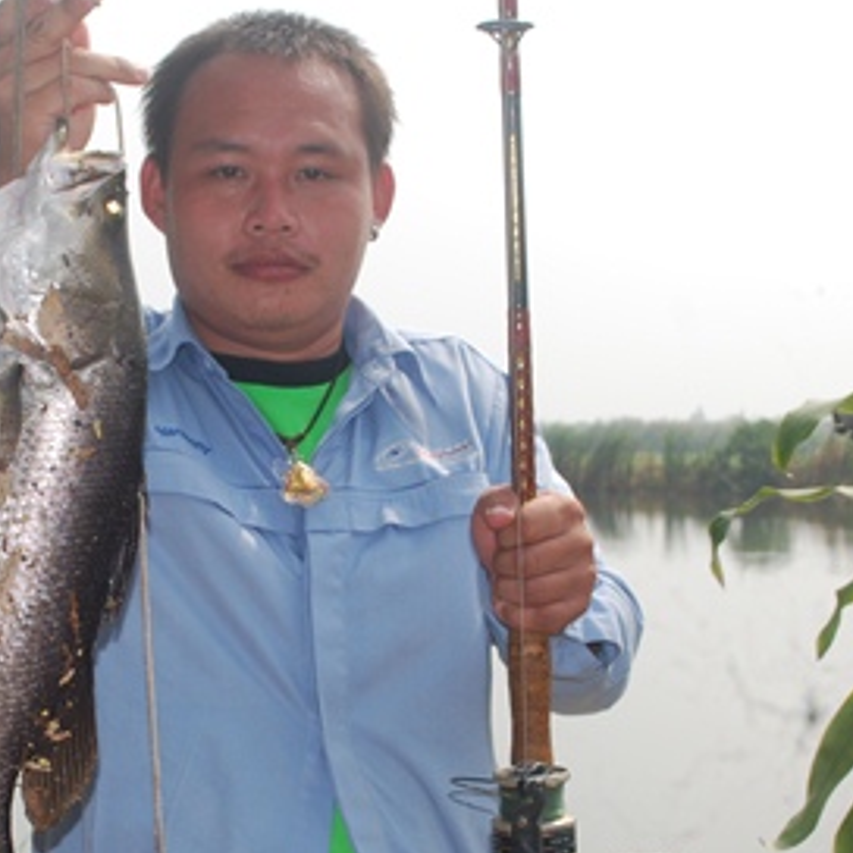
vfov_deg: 20.6
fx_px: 2342
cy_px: 401
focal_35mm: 84
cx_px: 229
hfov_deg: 20.5
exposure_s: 1/200
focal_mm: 28
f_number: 9
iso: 100
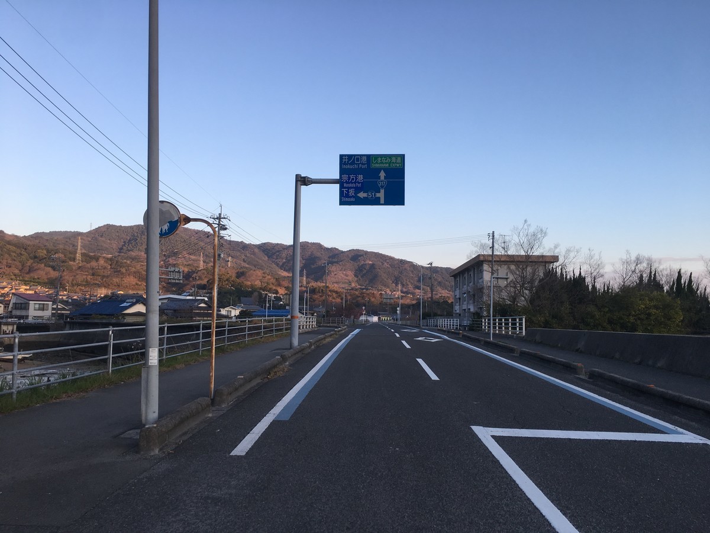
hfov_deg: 61.7
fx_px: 595
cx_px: 355
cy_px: 266
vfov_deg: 48.2
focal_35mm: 29
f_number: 2.2
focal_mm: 4.15
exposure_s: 1/353
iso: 25
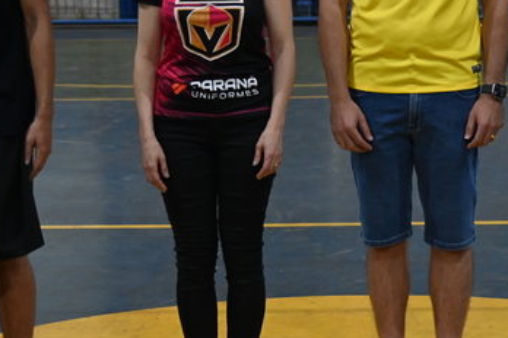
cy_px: 56
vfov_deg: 11.0
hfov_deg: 16.2
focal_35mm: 124
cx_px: 498
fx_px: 1750
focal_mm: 48
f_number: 4
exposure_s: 1/125
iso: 3200
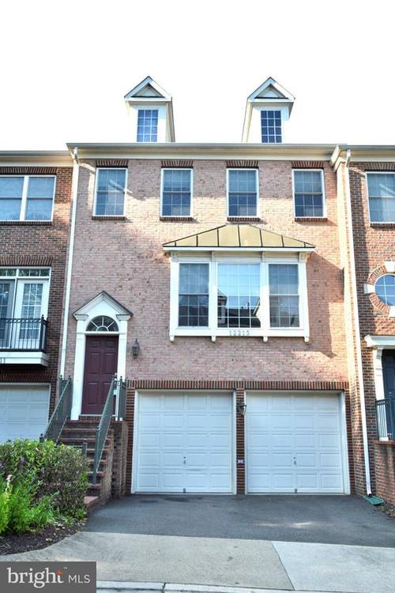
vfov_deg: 62.0
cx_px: 198
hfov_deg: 43.6
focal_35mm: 30
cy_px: 296
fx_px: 494
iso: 100
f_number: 6.3
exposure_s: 1/160
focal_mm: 20
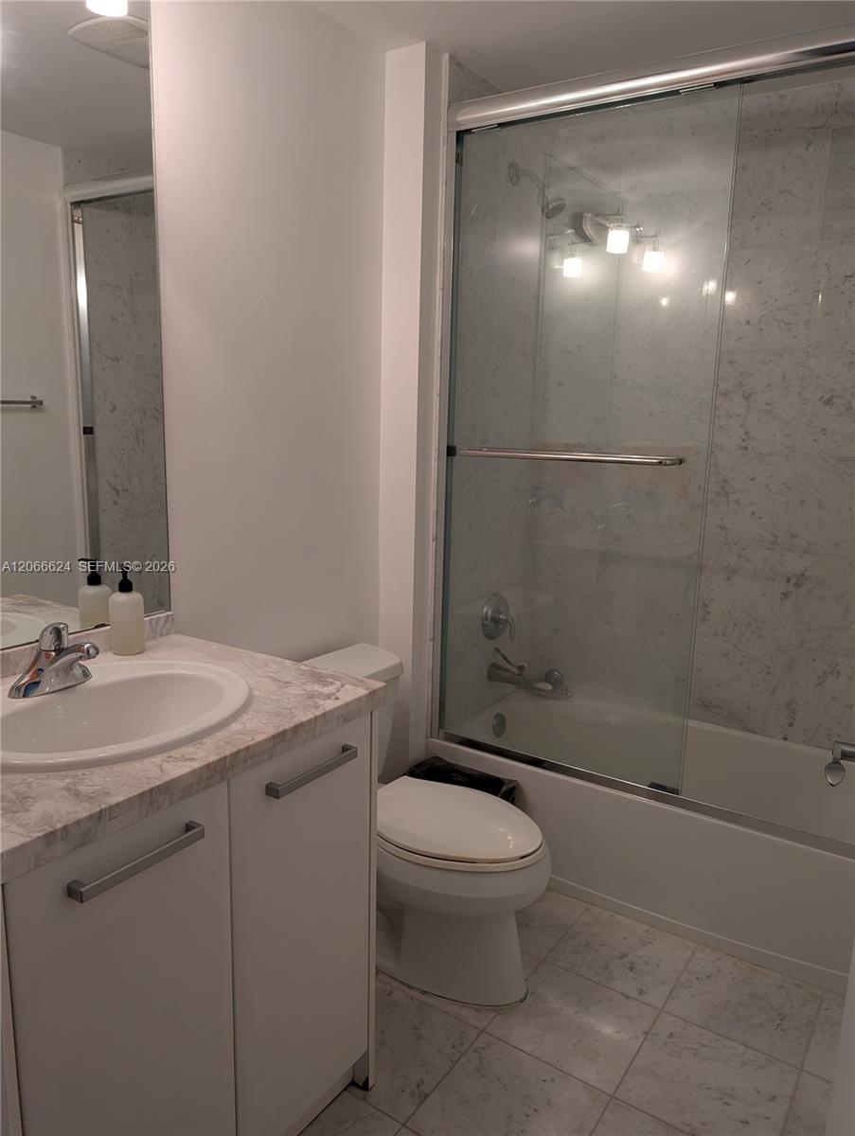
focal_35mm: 24
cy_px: 568
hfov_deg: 56.9
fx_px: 789
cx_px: 428
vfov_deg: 71.5
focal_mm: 6.9
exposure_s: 1/24
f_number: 1.68
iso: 34
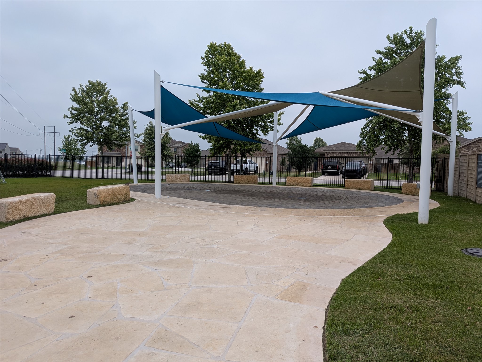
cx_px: 241
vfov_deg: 56.8
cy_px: 181
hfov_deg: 71.6
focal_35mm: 24
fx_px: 334
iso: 47
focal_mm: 4.53
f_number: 1.7
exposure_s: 1/60
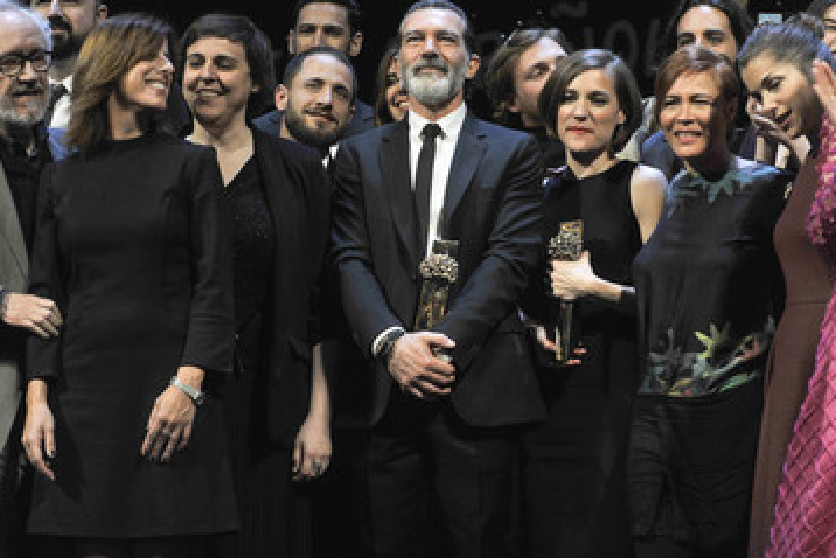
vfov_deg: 15.5
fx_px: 2044
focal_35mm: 88
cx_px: 455
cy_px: 215
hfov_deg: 23.1
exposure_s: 1/320
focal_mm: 70
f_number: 3.2
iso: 1000
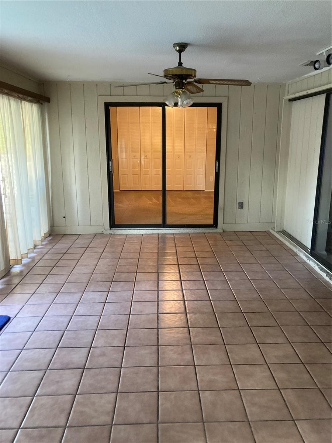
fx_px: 358
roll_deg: -1.0
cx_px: 166
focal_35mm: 28
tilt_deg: -13.0
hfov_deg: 49.7
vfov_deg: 63.4
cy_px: 222
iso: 250
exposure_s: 1/40
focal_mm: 3.99
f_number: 1.8
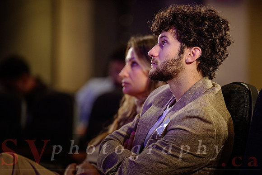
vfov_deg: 6.2
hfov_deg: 9.3
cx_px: 145
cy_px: 97
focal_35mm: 222
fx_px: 1614
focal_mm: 200
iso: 1600
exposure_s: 1/80
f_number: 2.8
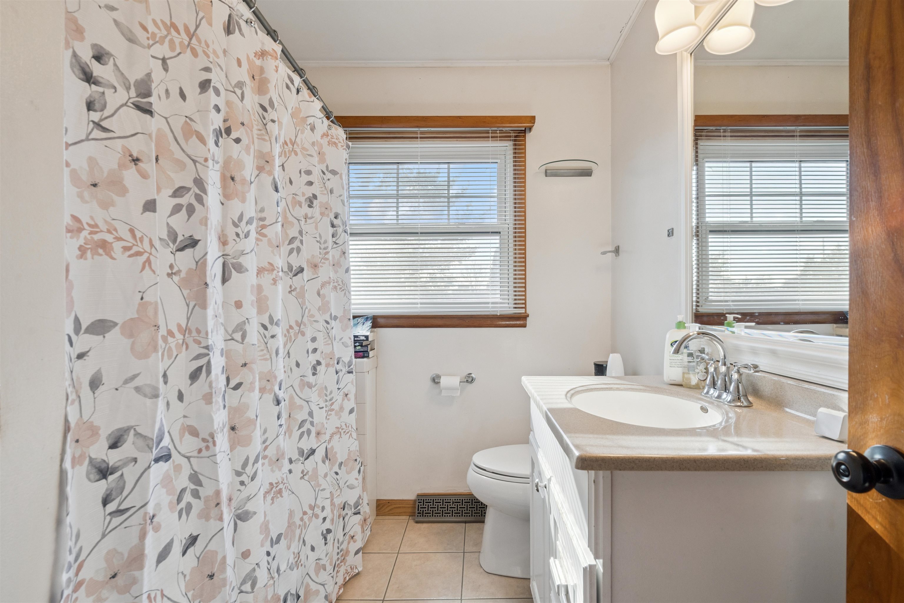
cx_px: 452
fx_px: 402
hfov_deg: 96.7
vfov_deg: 73.7
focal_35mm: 16
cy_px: 302
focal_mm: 16
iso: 800
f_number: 10
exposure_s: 1/125
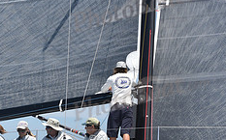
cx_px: 23
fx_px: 1095
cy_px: 160
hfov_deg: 11.7
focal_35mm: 178
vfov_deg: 7.3
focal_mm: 70
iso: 250
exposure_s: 1/800
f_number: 10
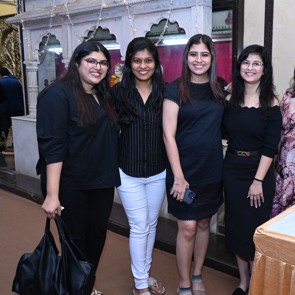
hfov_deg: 40.7
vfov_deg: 41.3
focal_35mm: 41
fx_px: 392
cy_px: 148
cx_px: 199
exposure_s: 1/200
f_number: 6.3
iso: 2500
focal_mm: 31.5
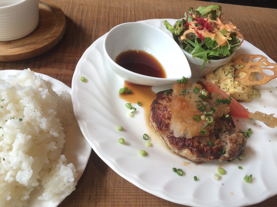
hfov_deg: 61.7
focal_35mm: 29
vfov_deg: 48.2
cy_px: 104
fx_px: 232
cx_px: 138
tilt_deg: -53.5
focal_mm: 4.15
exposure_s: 1/60
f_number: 2.2
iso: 50
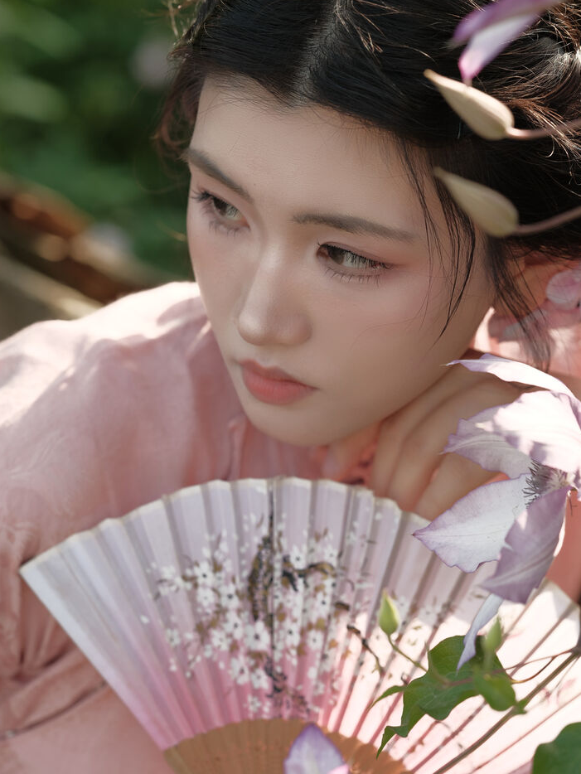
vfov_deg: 13.2
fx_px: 3333
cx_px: 380
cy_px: 462
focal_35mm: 149
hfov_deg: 10.0
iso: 200
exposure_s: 1/320
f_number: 4
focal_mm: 110
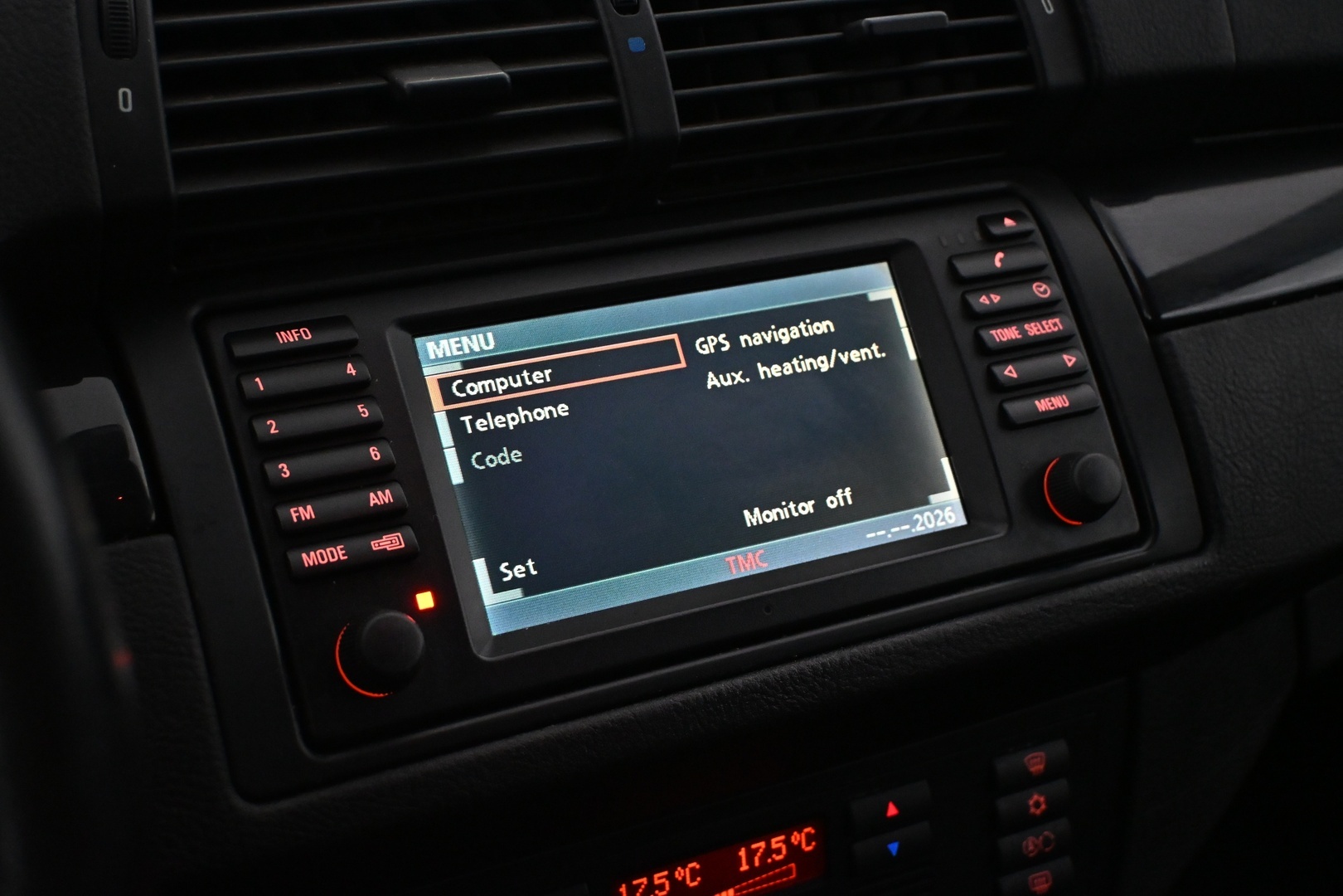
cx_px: 672
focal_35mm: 51
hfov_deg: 38.9
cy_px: 448
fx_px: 1902
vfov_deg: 26.5
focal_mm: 34
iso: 5000
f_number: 5
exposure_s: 1/60
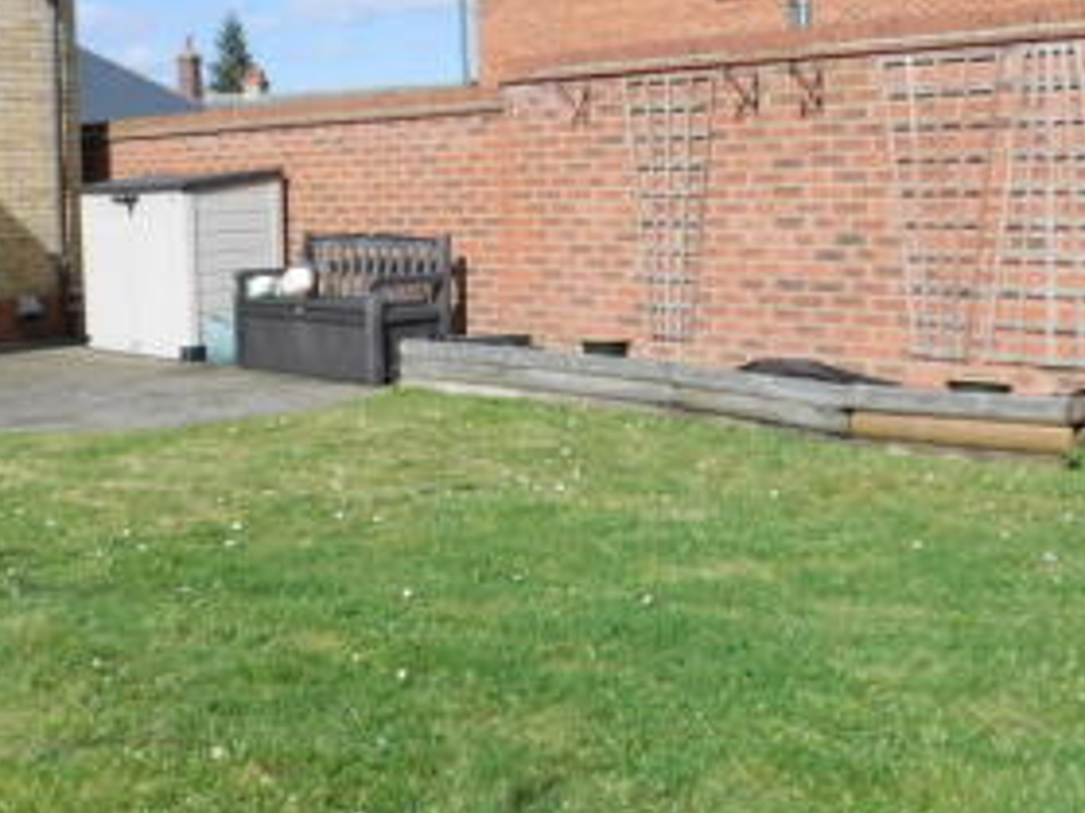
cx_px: 449
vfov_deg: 30.1
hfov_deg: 39.5
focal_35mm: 48
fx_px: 1504
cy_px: 282
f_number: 6
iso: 400
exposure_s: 1/1500
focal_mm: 4
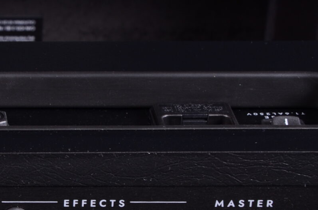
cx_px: -103
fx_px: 1622
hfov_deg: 10.9
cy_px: 237
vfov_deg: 7.4
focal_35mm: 184
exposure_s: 1/200
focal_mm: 38
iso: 200
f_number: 10
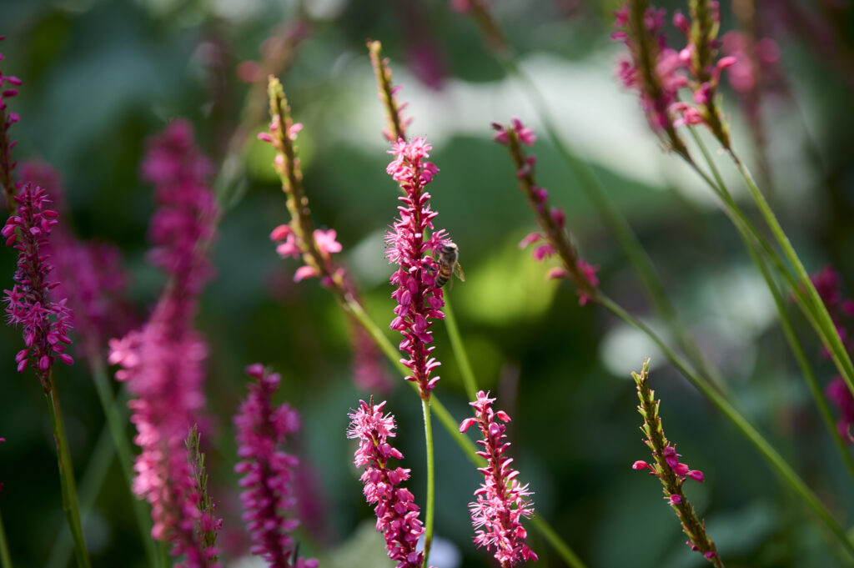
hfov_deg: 10.3
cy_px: 284
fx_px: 4741
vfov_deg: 6.9
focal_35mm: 200
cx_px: 427
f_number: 7.1
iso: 125
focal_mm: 200
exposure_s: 1/80
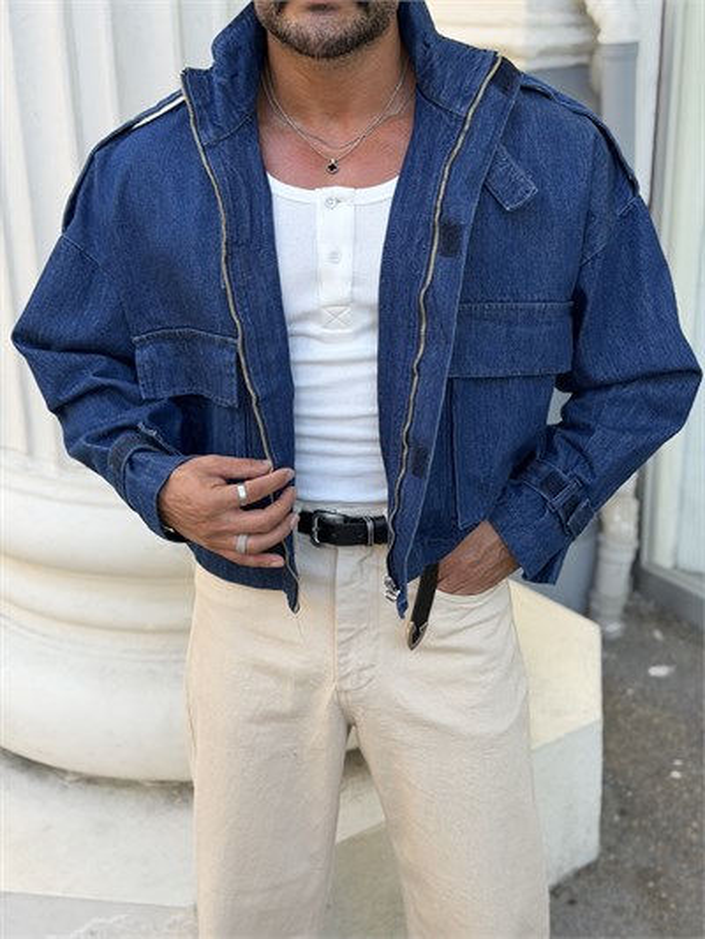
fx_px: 1303
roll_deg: +0.5
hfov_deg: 30.3
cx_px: 352
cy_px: 470
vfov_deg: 39.6
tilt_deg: -21.1
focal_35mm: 48
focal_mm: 6.76
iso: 64
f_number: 1.78
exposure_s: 1/442
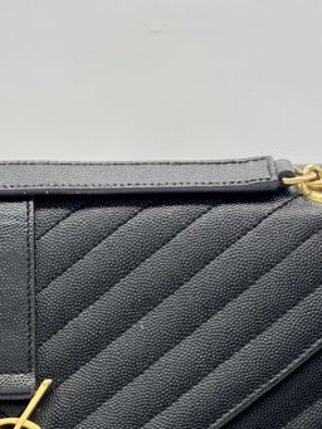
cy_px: 442
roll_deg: -0.5
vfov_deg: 23.8
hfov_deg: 18.6
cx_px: 24
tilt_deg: -1.3
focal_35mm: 78
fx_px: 967
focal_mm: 5.7
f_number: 1.5
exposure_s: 1/100
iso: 40
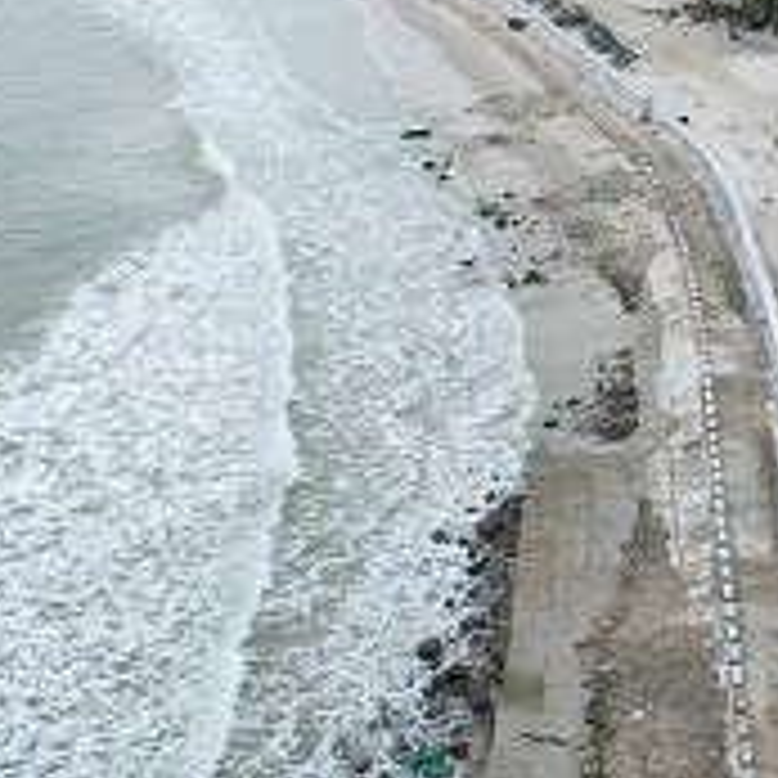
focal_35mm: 65
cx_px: 526
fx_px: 1653
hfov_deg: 26.3
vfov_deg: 26.1
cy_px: 180
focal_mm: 8.38
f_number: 2.8
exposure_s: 1/640
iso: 100
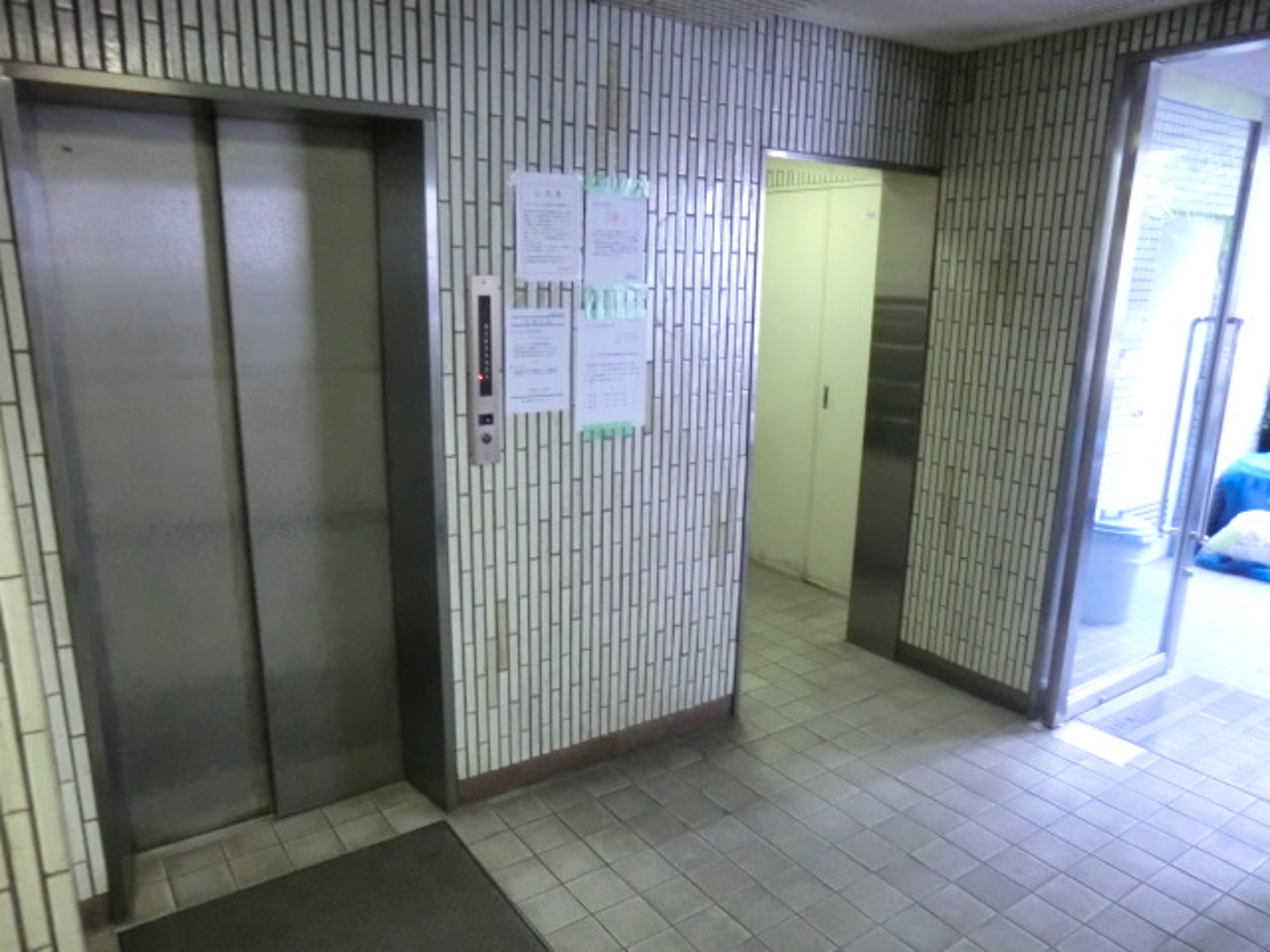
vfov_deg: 56.8
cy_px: 476
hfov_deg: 71.6
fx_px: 881
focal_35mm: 24
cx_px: 635
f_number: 3.2
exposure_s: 1/25
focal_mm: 4.3
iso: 800
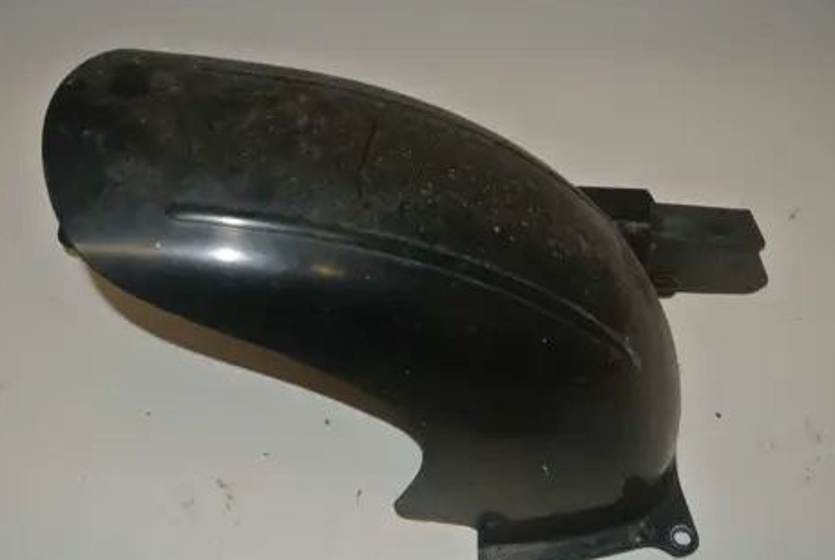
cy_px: 301
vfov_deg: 32.0
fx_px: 976
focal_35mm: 42
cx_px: 377
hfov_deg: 46.3
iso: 200
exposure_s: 1/60
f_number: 4
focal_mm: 13.6
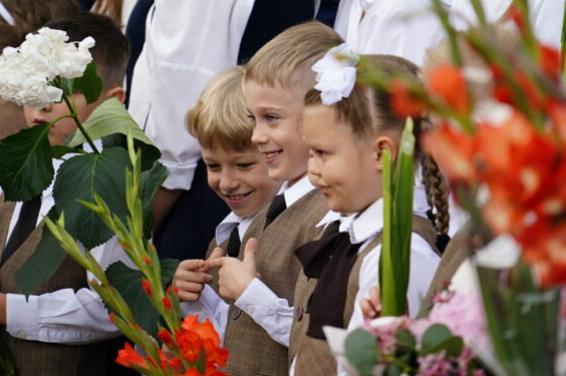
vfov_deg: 3.7
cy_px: 156
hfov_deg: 5.6
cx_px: 272
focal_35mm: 370
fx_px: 5812
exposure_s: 1/320
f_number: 7.1
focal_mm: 300
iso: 400
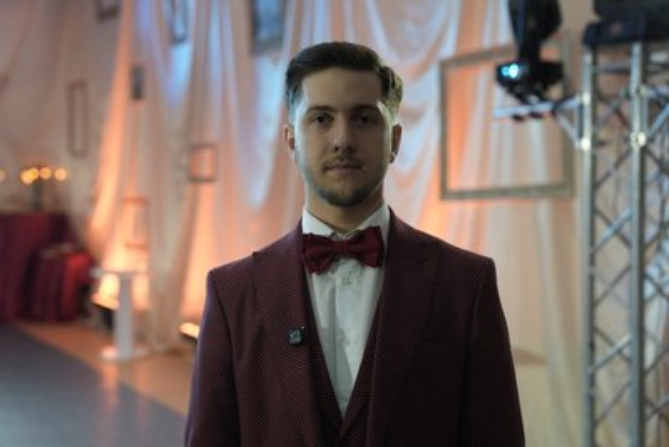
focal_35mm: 52
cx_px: 334
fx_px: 967
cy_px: 224
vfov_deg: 26.0
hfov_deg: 38.2
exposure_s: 1/50
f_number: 2.8
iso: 1000
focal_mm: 52
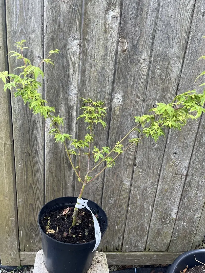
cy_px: 136
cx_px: 102
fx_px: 205
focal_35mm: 26
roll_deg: -5.4
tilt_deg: -19.9
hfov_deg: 53.1
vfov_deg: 67.3
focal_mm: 5.1
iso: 50
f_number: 1.6
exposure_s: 1/121
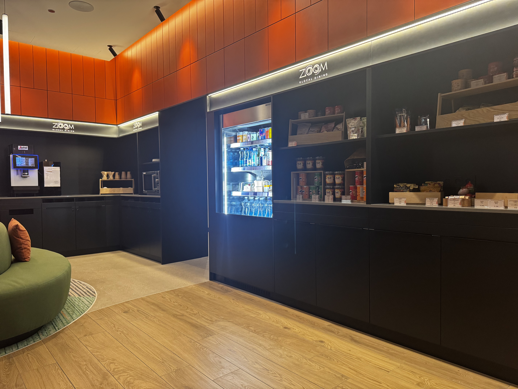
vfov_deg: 56.8
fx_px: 359
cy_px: 194
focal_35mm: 24
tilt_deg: -2.0
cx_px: 259
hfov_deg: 71.6
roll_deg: +0.4
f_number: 1.78
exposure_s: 1/57
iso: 320
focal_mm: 6.76
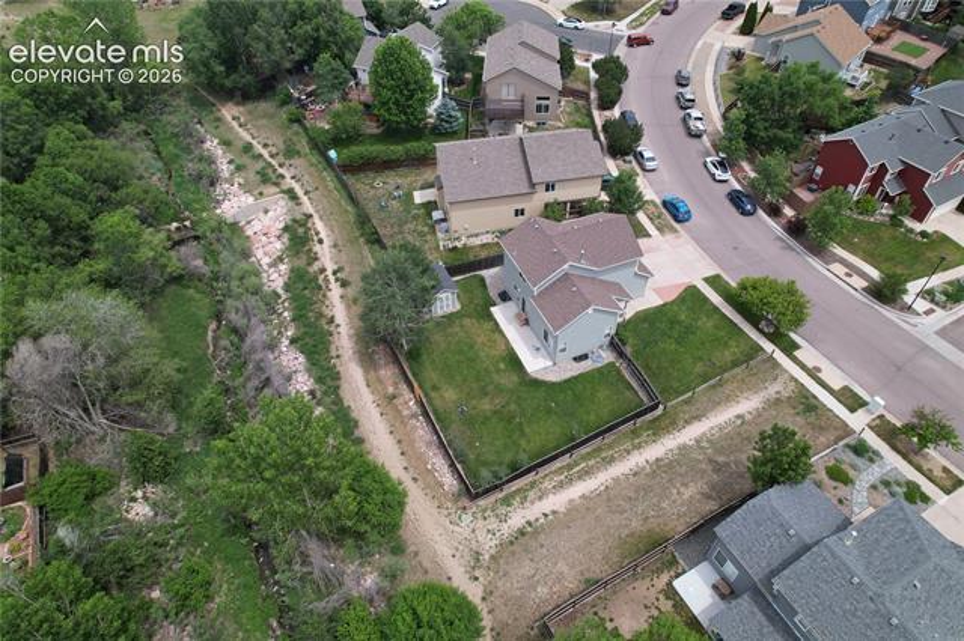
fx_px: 589
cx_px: 482
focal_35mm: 22
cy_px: 320
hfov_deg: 78.6
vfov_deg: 57.2
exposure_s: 1/30
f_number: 2.8
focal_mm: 8.38
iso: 100
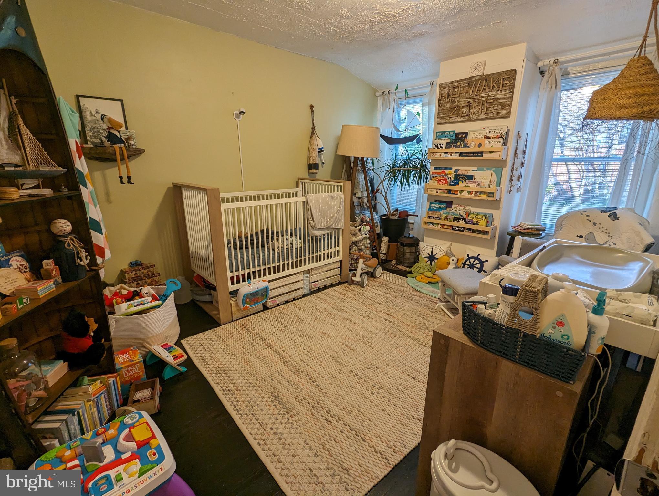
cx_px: 330
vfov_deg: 78.2
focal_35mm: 16
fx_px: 305
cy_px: 248
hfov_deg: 94.4
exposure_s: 1/30
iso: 96
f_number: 2.2
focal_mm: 2.35
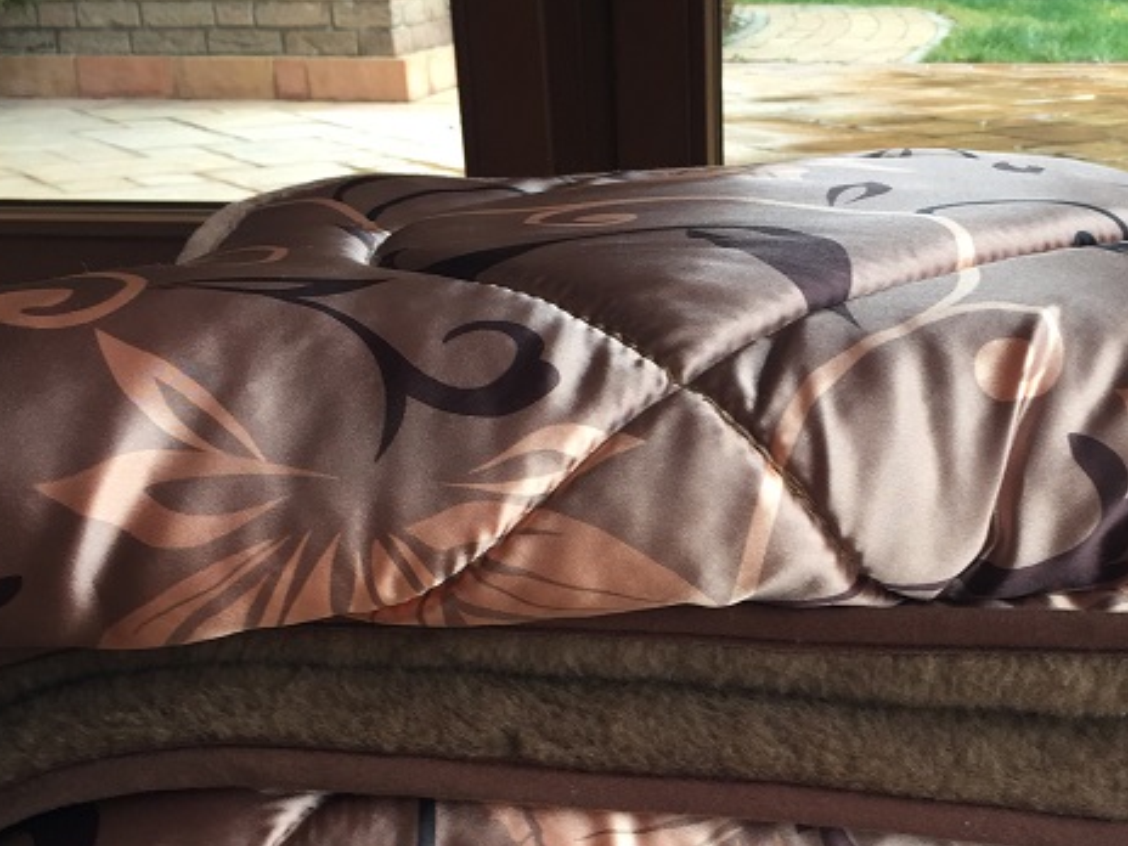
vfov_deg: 28.3
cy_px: 712
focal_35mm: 50
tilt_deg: -25.5
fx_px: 1629
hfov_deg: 37.8
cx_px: 741
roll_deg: +0.0
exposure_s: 1/50
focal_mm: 4.15
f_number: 2.2
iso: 40
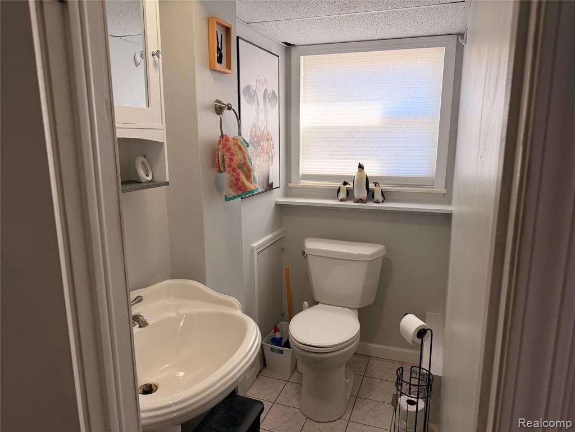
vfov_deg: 56.8
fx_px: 399
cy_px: 216
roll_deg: +1.1
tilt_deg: -10.9
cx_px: 288
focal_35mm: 24
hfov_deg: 71.6
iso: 200
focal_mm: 6.76
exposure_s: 1/236
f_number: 1.78
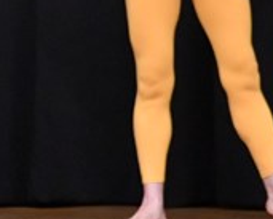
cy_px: -61
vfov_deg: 1.7
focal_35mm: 922
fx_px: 7454
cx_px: -176
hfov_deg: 2.1
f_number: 5.6
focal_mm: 145
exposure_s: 1/400
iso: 8000
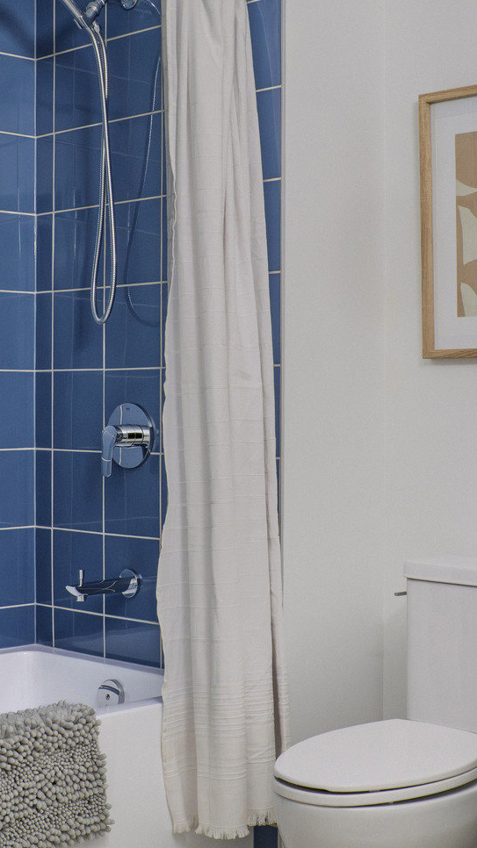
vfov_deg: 32.3
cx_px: 209
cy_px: 360
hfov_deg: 18.5
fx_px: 1462
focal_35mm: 65
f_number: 10
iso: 800
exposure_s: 1/100
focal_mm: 25
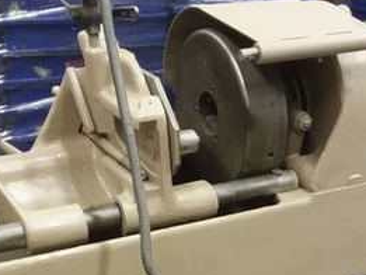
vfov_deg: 20.0
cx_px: 229
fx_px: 751
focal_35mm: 71
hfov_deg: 27.3
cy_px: 282
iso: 160
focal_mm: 2.47
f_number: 1.9
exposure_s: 1/24
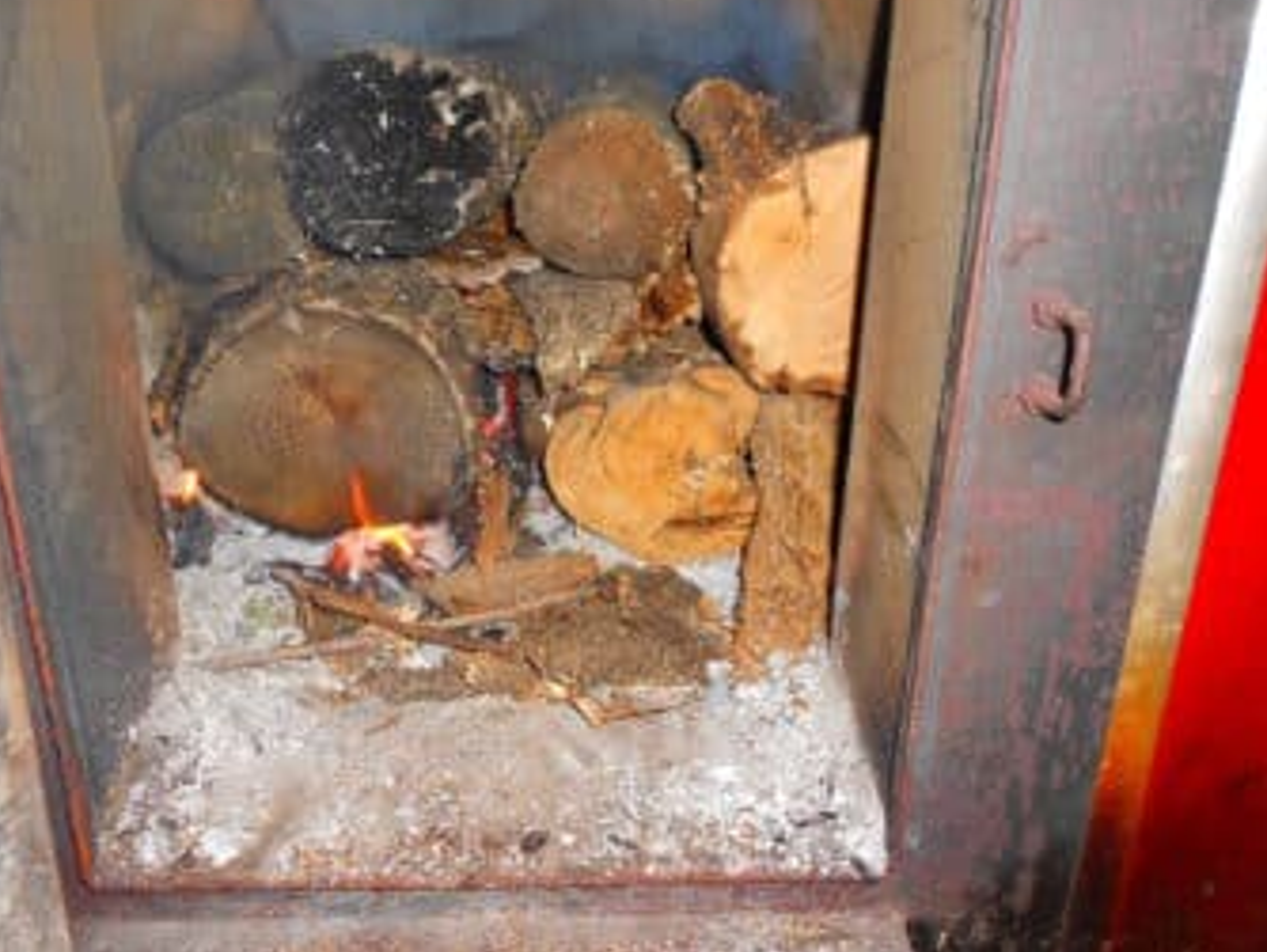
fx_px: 1026
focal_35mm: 28
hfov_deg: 63.3
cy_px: 451
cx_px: 592
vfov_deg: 49.8
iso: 100
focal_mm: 4.6
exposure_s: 1/25
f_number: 3.2
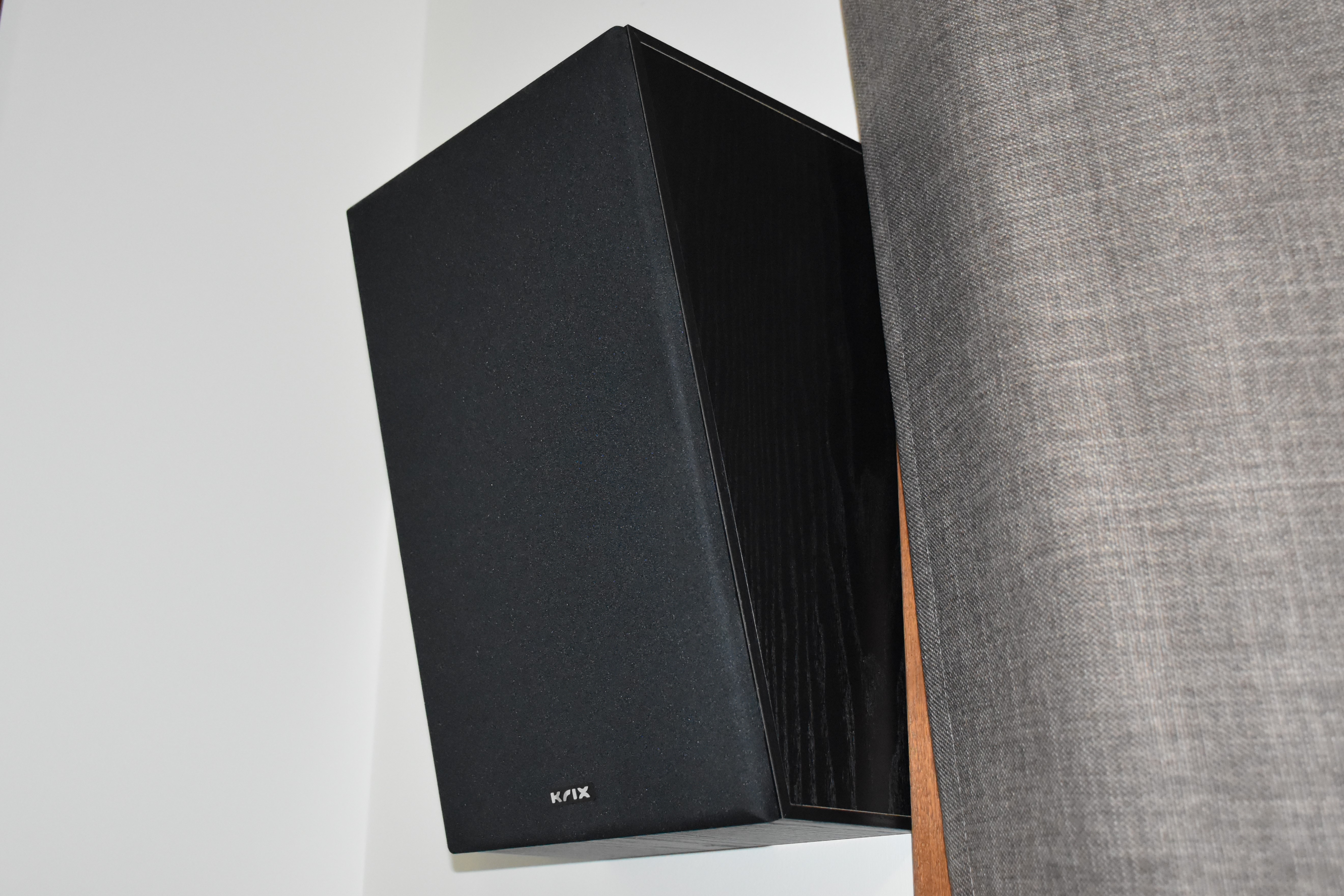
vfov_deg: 36.9
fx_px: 1344
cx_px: 672
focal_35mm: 36
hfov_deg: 53.1
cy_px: 448
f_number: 3.8
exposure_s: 1/60
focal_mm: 24
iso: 3600
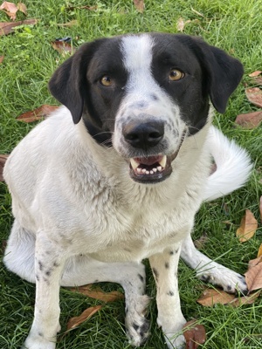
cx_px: 131
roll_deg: -4.3
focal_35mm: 52
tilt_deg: -44.0
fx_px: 525
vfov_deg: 36.8
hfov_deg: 28.0
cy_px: 174
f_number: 2
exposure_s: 1/121
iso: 125
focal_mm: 6
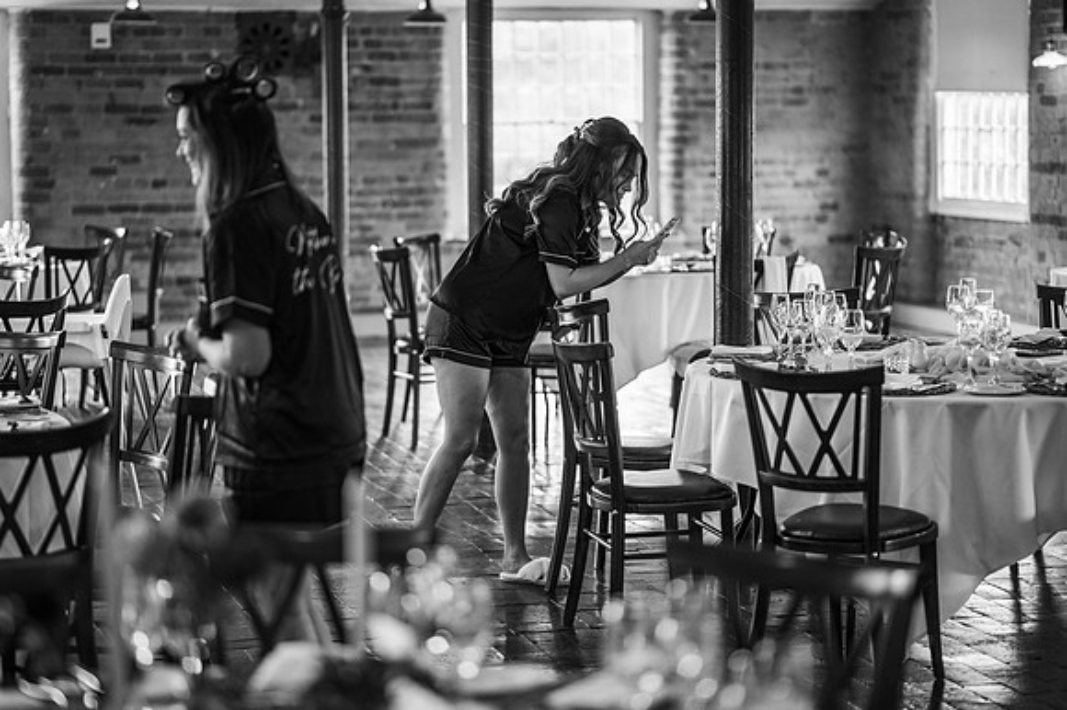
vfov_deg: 16.1
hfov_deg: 23.9
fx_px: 2518
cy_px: 355
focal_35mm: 85
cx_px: 534
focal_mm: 85
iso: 140
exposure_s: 1/200
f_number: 1.8
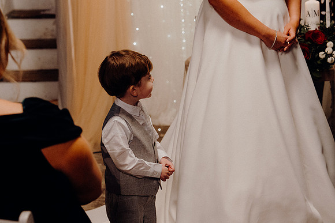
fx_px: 977
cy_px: 112
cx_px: 168
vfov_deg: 13.0
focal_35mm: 105
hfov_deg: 19.5
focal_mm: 70
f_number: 3.5
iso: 2000
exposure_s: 1/160
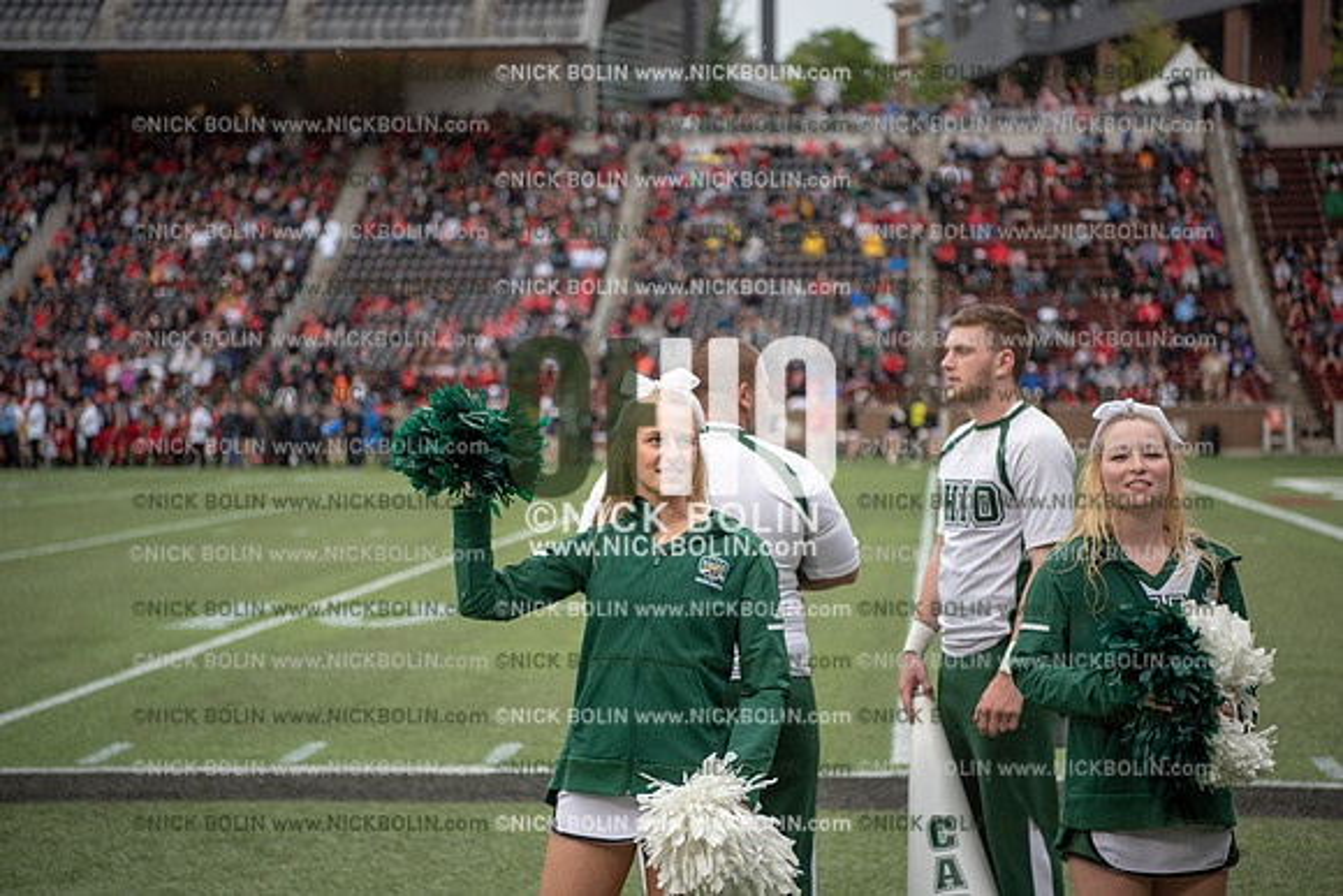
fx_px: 2612
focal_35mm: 70
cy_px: 448
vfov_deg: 19.5
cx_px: 672
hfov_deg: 28.8
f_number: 2.8
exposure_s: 1/800
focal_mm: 70
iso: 250
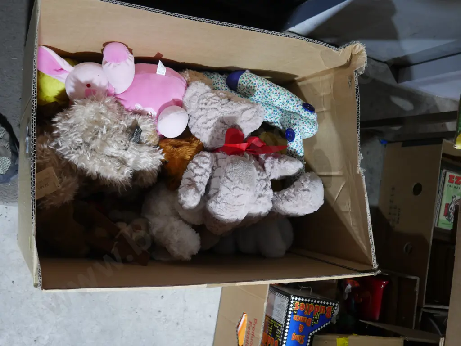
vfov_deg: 36.0
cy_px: 173
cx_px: 230
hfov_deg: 46.8
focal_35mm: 40
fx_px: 533
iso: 800
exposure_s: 1/60
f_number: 4.4
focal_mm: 20
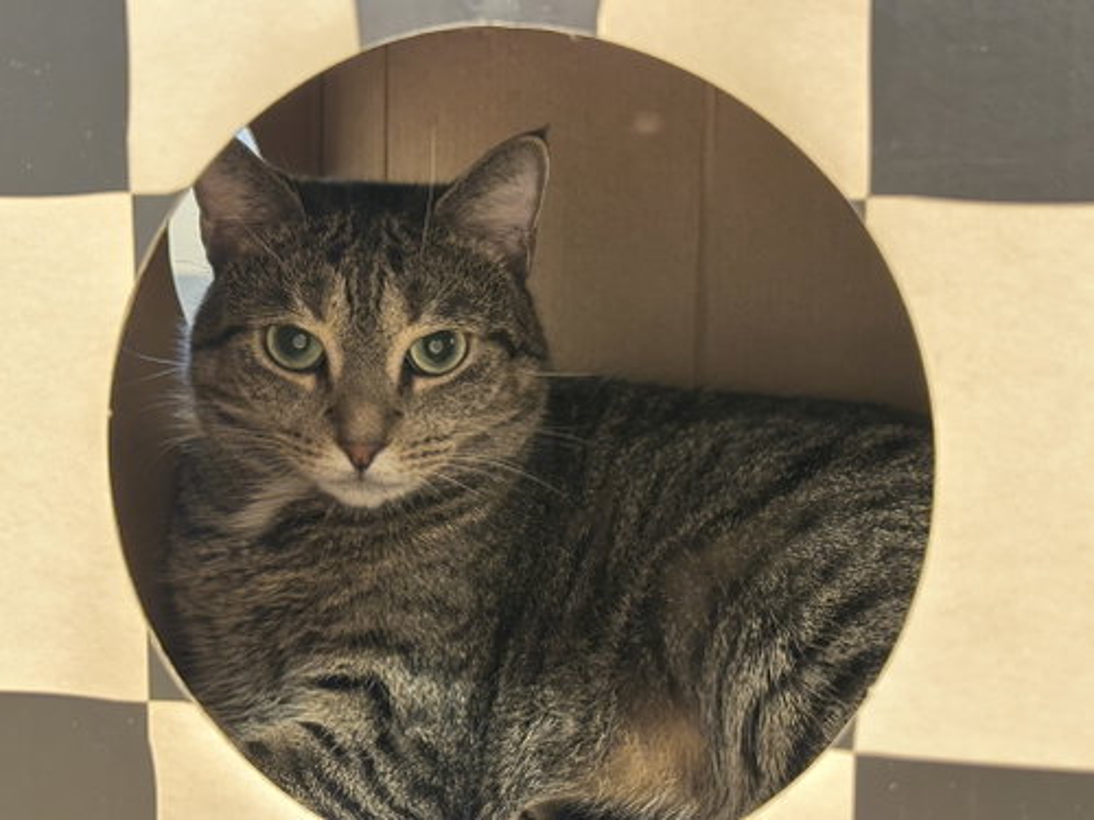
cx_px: 547
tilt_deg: -5.7
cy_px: 410
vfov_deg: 30.3
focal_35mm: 48
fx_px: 1517
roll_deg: -1.7
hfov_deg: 39.7
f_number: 1.78
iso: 800
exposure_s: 1/9
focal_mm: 6.86
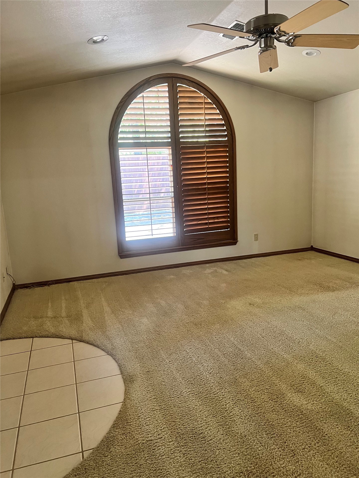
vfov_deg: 67.3
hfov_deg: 53.1
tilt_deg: -9.6
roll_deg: +2.2
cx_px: 180
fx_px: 360
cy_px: 239
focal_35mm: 26
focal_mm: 5.7
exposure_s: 1/60
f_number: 1.5
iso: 200
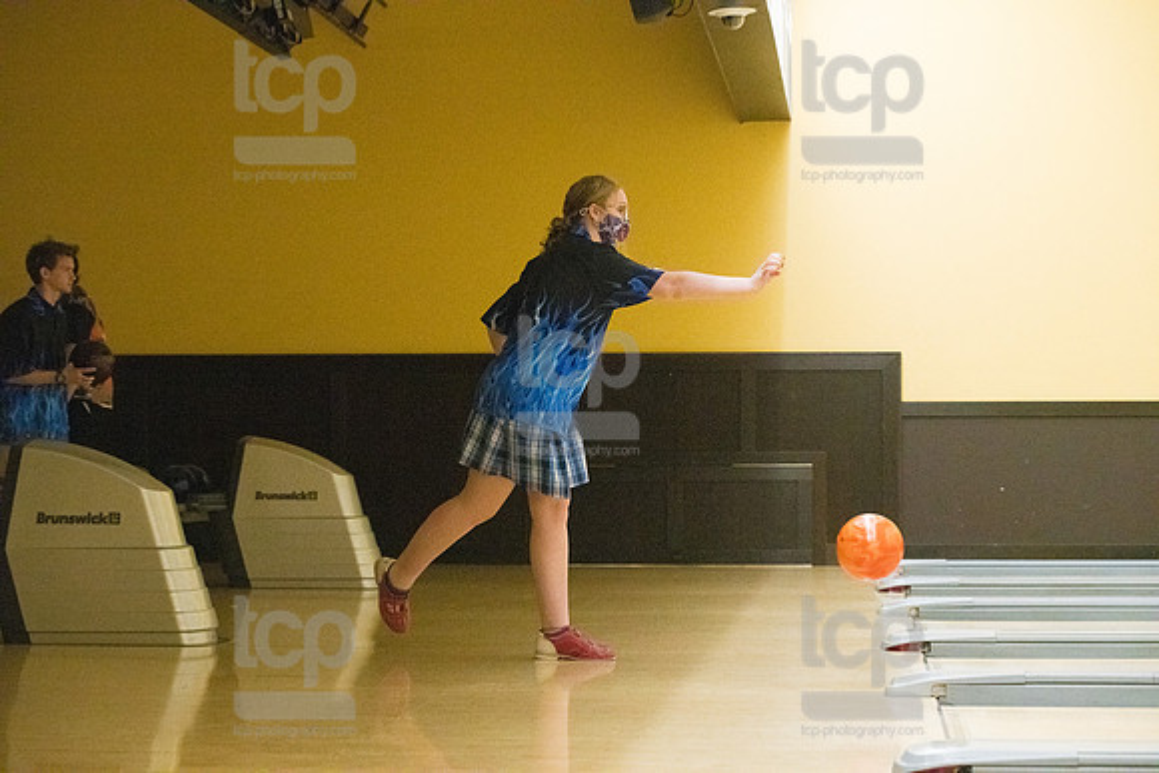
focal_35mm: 80
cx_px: 580
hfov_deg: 25.4
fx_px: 2576
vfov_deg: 17.1
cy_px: 386
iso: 10000
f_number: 4.5
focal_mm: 80
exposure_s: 1/1000
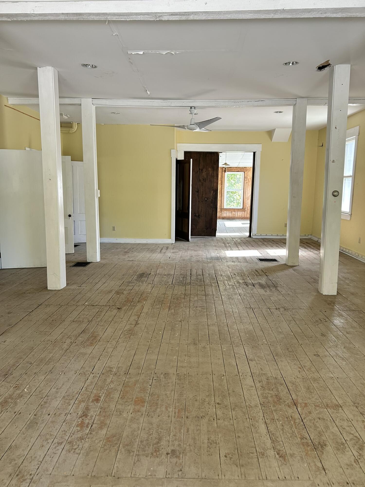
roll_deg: -1.1
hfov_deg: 53.1
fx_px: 366
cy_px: 244
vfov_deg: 67.3
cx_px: 182
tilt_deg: -7.7
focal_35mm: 26
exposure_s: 1/121
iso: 125
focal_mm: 5.7
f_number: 1.5
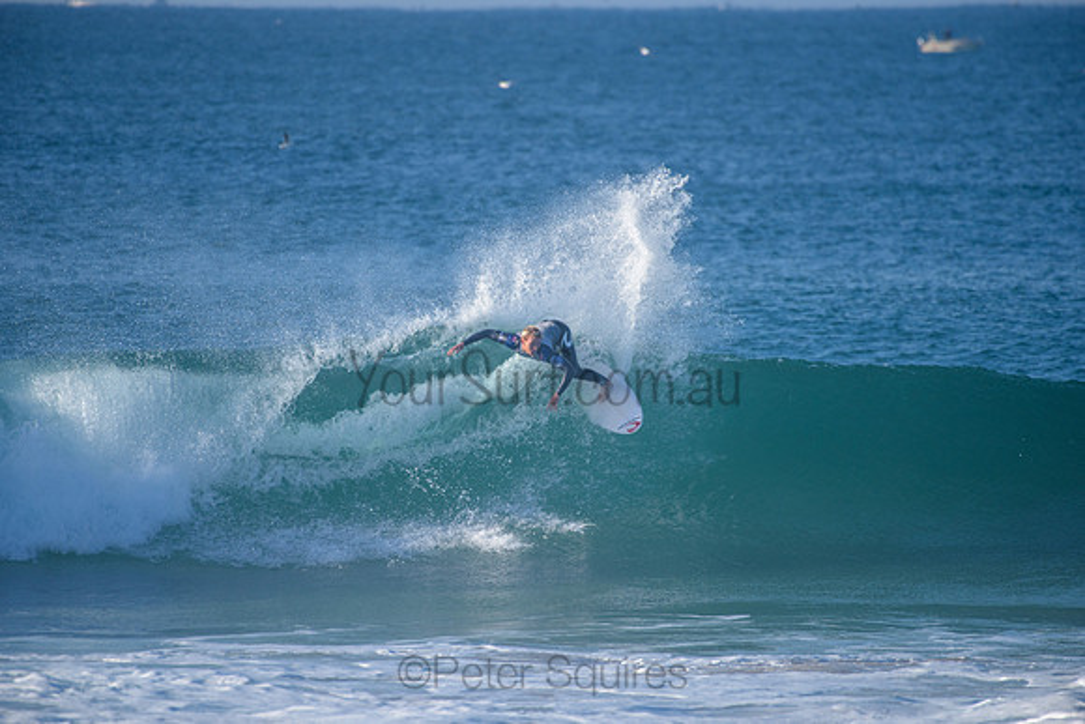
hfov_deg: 4.0
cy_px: 362
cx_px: 542
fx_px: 15518
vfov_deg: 2.7
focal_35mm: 515
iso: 320
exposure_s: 1/2000
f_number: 5.6
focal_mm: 500
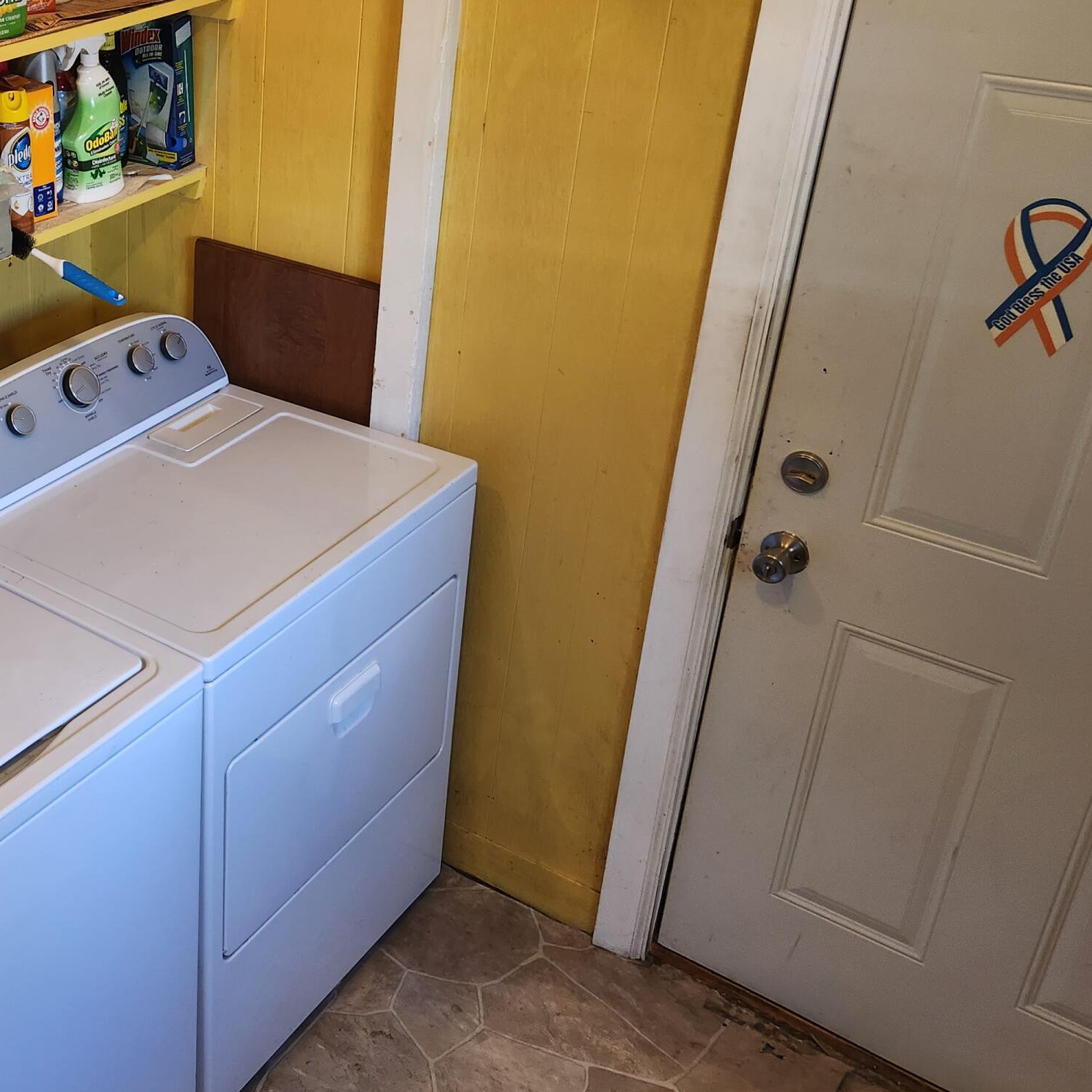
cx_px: 53
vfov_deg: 40.8
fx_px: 1463
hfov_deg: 37.4
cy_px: 447
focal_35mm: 41
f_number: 1.8
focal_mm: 5.4
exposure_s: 1/120
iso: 160
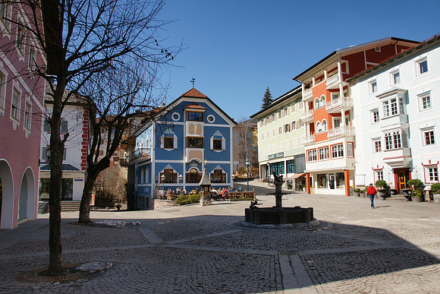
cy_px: 147
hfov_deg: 73.7
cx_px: 220
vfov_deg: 53.2
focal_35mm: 24
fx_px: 293
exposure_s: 1/400
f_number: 10
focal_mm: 16
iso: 200
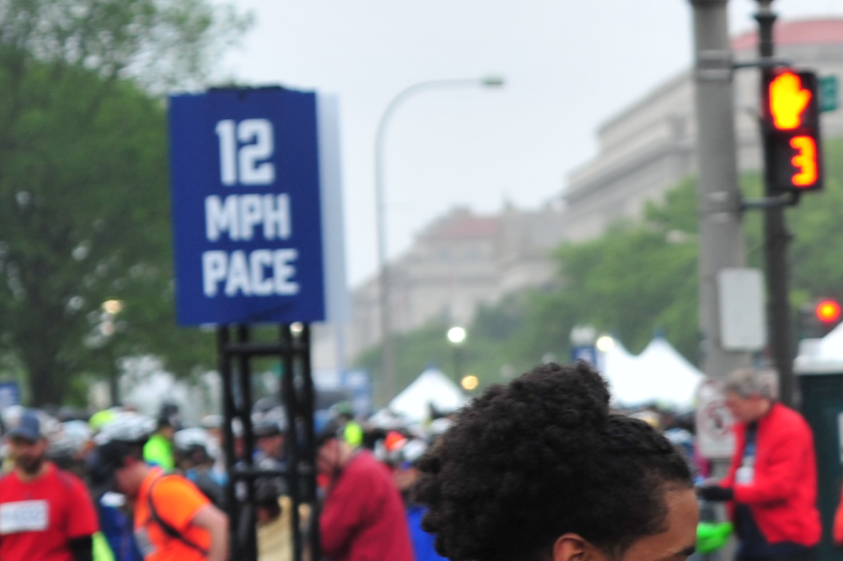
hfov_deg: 10.8
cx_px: 1298
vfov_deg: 7.4
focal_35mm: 183
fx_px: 4283
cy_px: 833
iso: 200
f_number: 4
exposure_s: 1/60
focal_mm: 50
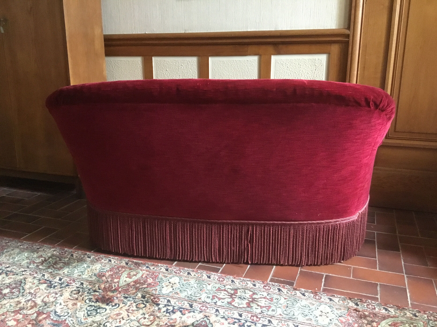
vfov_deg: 45.4
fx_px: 391
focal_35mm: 31
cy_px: 164
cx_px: 218
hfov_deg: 58.4
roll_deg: -0.1
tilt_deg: -14.0
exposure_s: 1/17
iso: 320
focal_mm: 3.3
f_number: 2.4
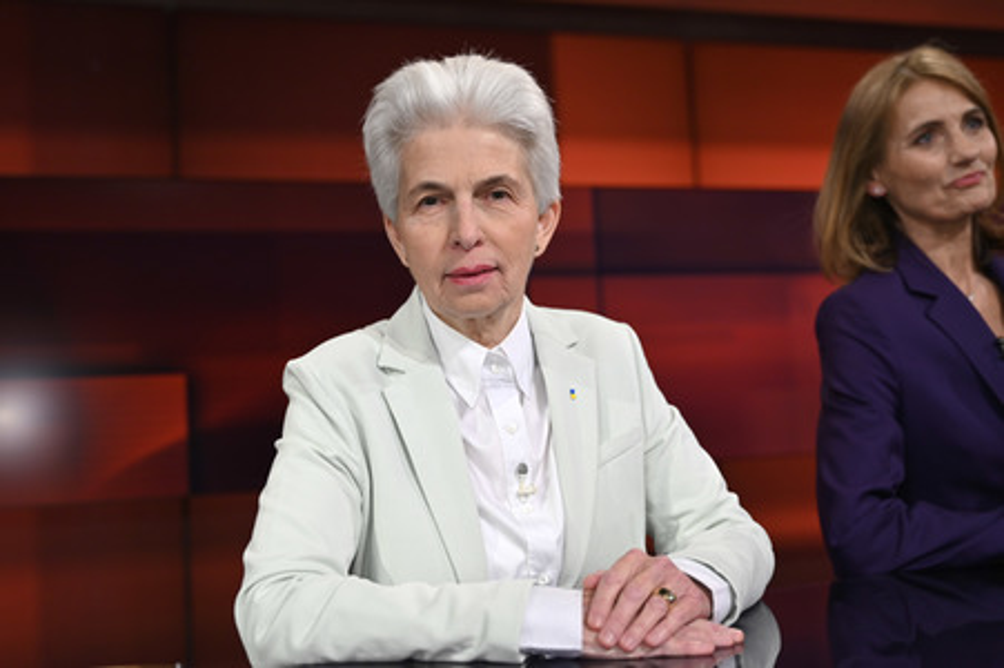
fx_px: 1170
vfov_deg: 31.8
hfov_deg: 46.4
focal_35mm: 42
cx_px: 502
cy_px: 334
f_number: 2.8
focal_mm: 42
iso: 500
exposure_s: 1/200
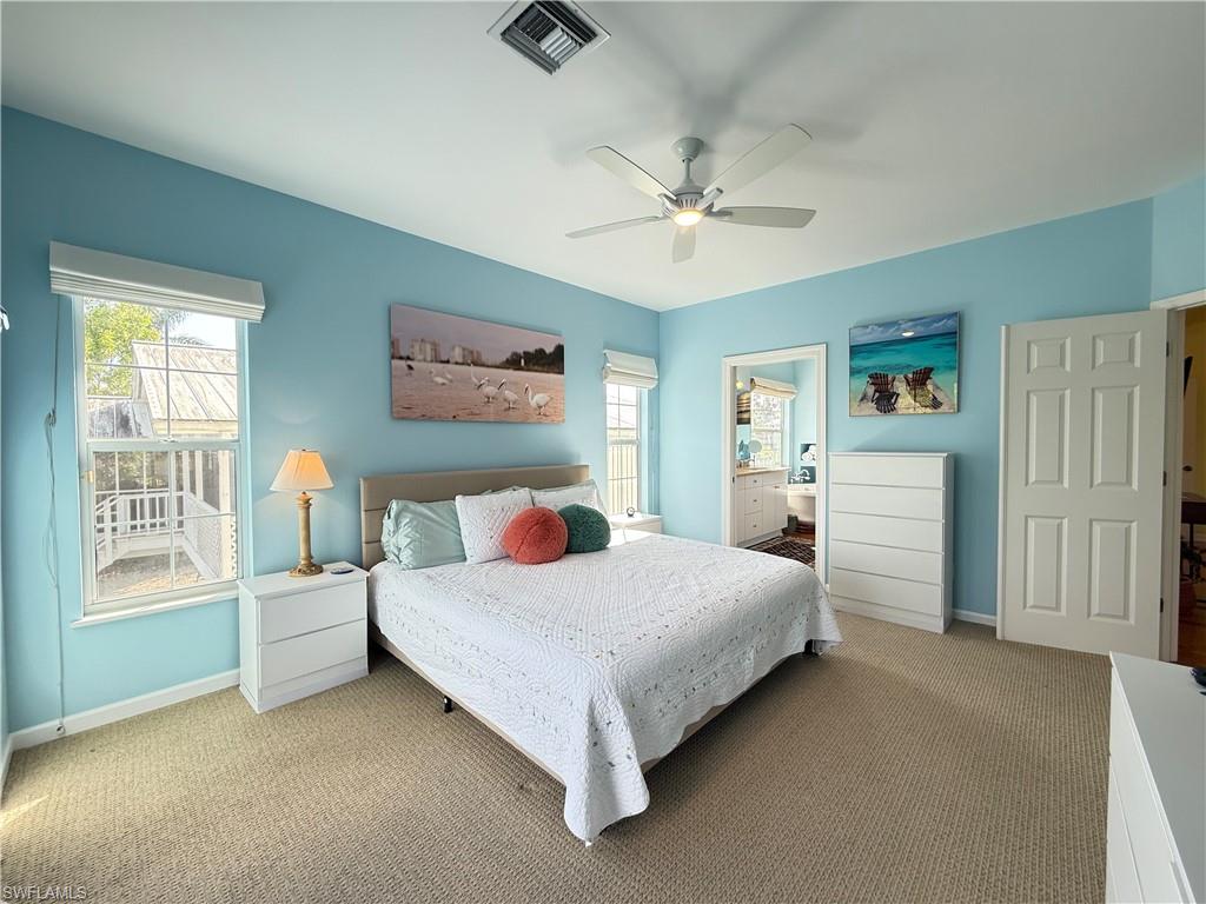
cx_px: 603
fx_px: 488
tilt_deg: -1.3
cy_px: 452
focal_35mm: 14
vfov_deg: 85.7
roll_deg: +0.4
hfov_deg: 102.1
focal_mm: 2.22
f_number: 2.2
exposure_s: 1/120
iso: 100
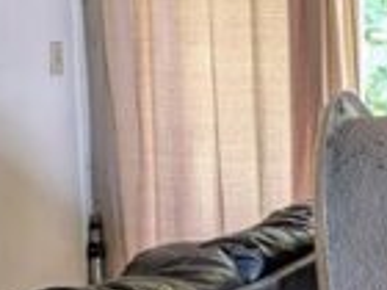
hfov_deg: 13.7
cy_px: 210
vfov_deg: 10.8
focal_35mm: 137
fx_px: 1532
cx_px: 550
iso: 169
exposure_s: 1/73.5
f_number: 1.68
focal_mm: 6.9
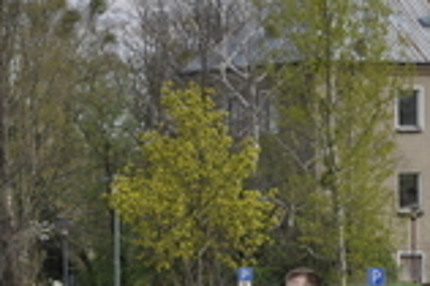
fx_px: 4804
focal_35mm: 403
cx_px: 280
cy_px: 417
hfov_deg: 5.1
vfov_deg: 3.4
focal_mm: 85
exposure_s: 1/1000
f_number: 5.6
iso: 400
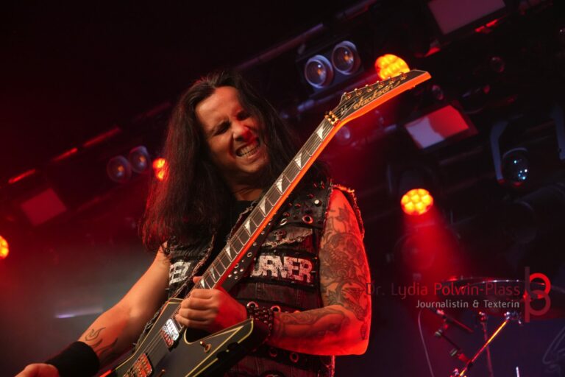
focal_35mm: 81
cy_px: 188
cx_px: 282
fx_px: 1271
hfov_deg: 25.1
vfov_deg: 16.9
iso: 3200
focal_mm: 54
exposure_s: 1/160
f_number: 4.5
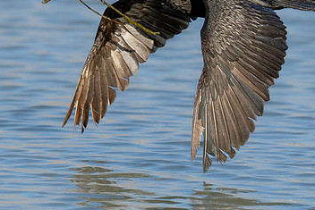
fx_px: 9410
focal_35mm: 1075
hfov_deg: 1.9
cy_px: -31
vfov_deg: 1.3
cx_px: 107
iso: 1600
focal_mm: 463
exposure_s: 1/3200
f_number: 7.1
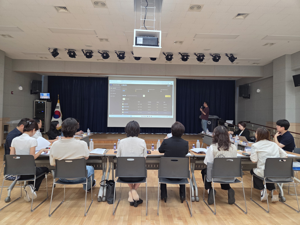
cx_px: 150
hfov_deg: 73.9
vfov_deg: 58.9
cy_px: 112
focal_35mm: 23
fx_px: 199
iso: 250
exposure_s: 1/120
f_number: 1.8
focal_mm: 5.4
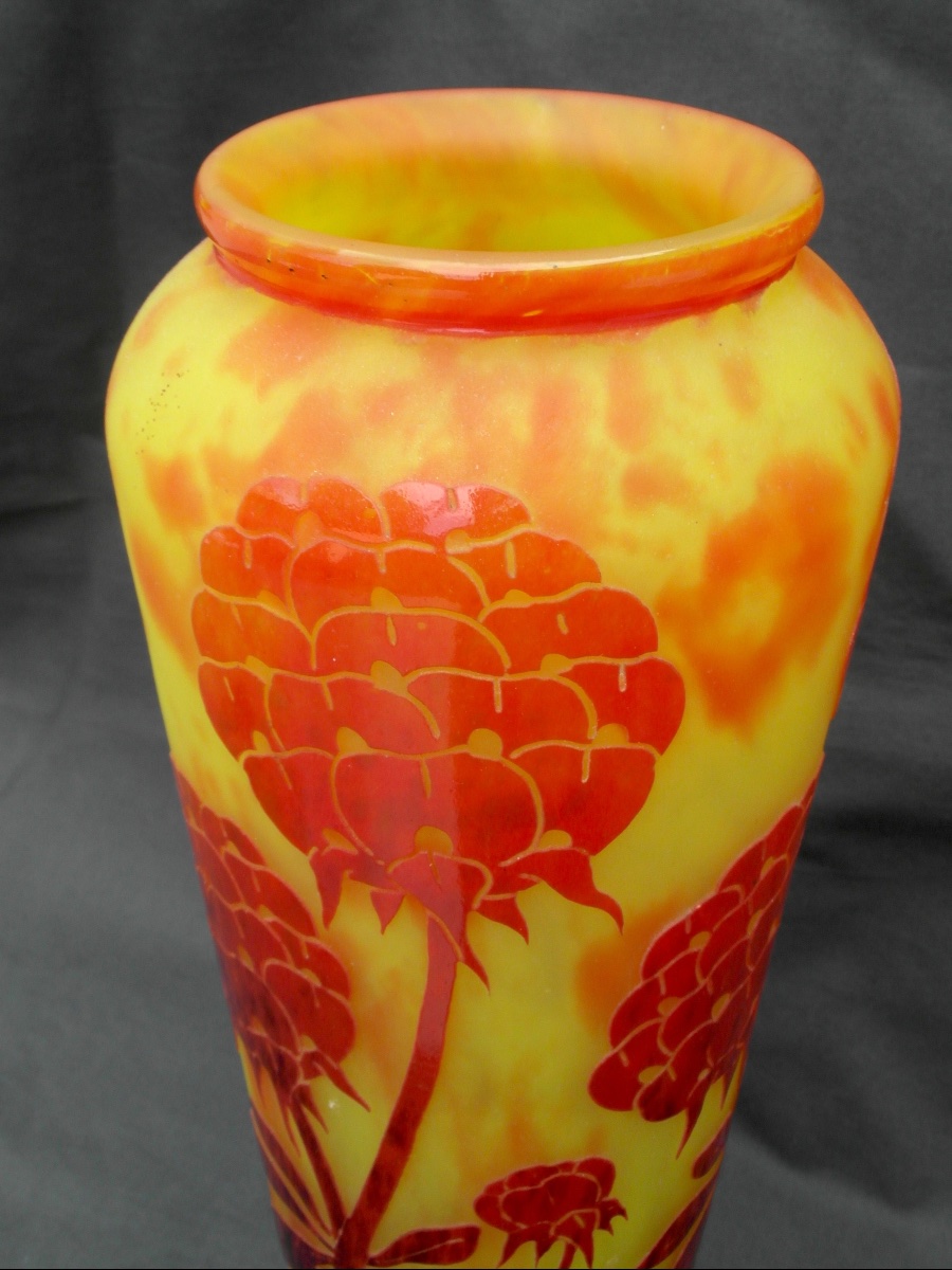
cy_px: 635
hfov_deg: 35.1
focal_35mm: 41
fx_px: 1503
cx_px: 476
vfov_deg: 45.8
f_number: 5.8
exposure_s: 1/60
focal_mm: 6.8
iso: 80
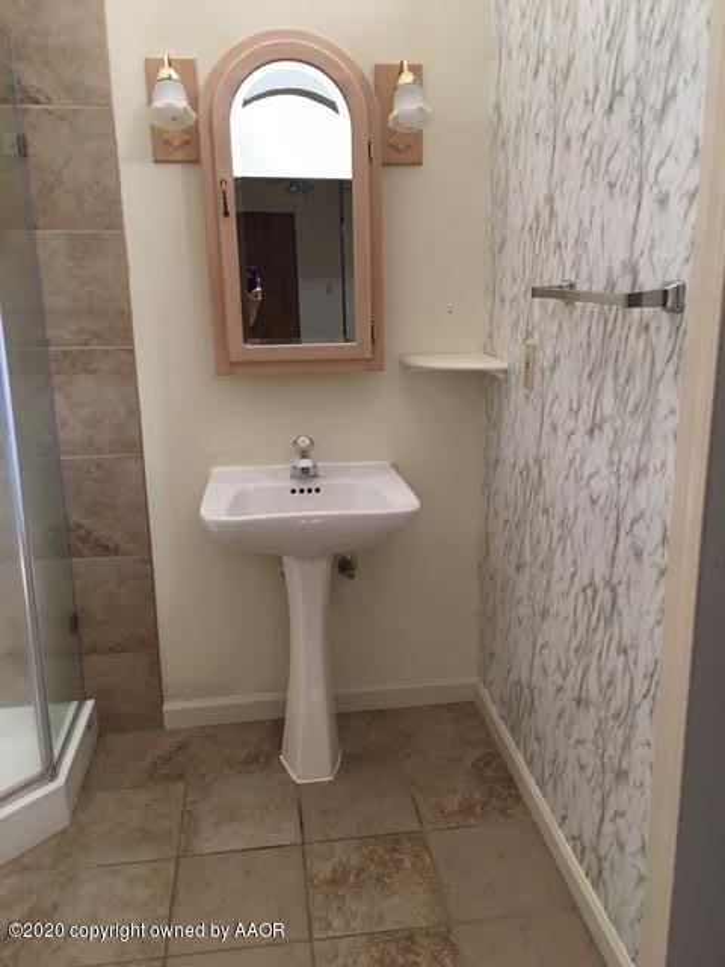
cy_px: 484
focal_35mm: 29
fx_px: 810
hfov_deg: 48.2
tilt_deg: -13.0
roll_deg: +0.4
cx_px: 362
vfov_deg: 61.7
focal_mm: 4.15
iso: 80
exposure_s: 1/15
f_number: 2.2
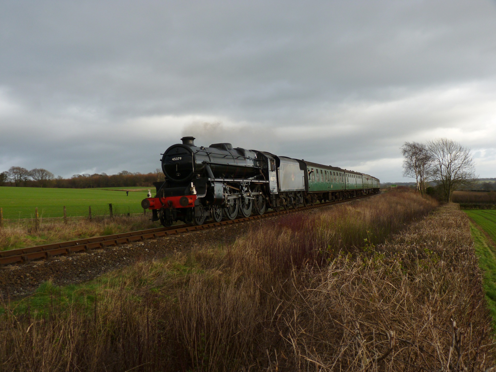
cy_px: 186
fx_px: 516
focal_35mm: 36
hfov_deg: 51.4
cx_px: 248
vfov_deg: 39.7
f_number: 3.6
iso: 80
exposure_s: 1/160
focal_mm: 6.4
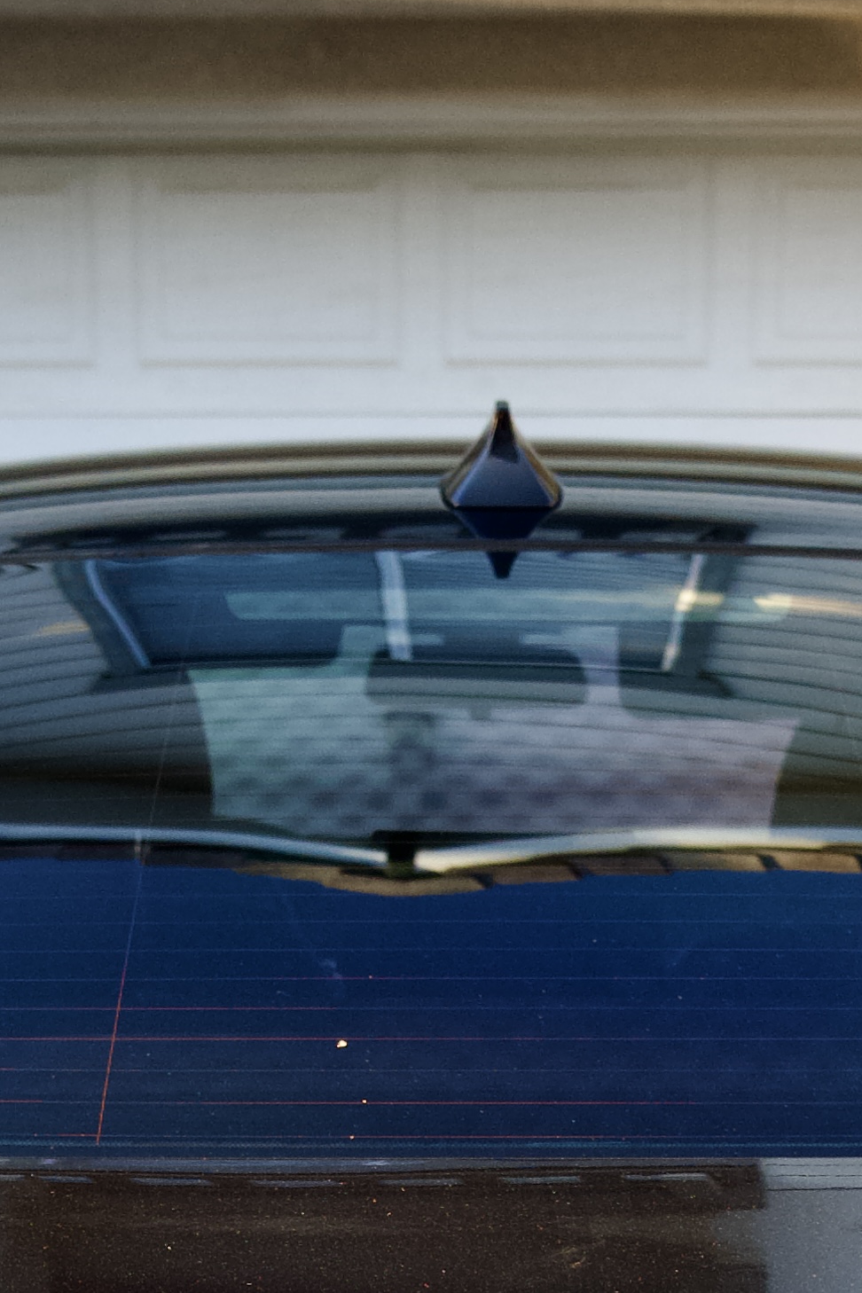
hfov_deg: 15.9
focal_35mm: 86
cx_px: 525
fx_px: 3085
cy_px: 1932
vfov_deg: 20.4
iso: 450
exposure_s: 1/125
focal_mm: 15
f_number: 2.8
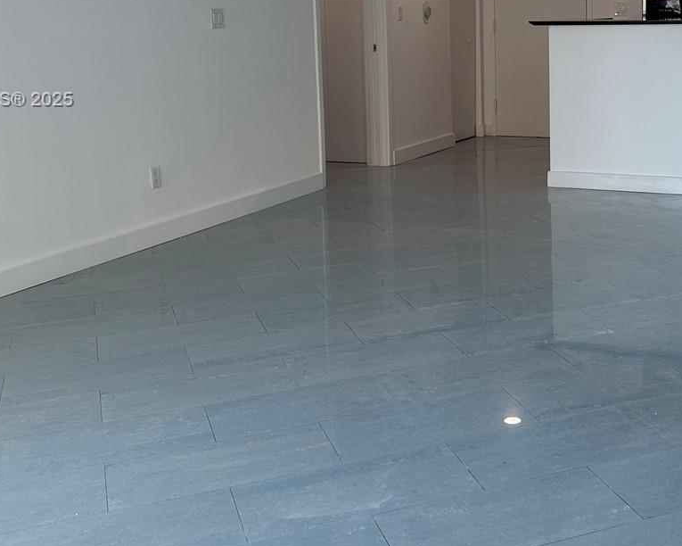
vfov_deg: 30.0
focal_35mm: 49
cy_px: 101
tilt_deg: -6.2
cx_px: 501
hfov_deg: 37.2
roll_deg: +0.6
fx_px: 989
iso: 80
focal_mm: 6.86
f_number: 1.78
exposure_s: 1/289
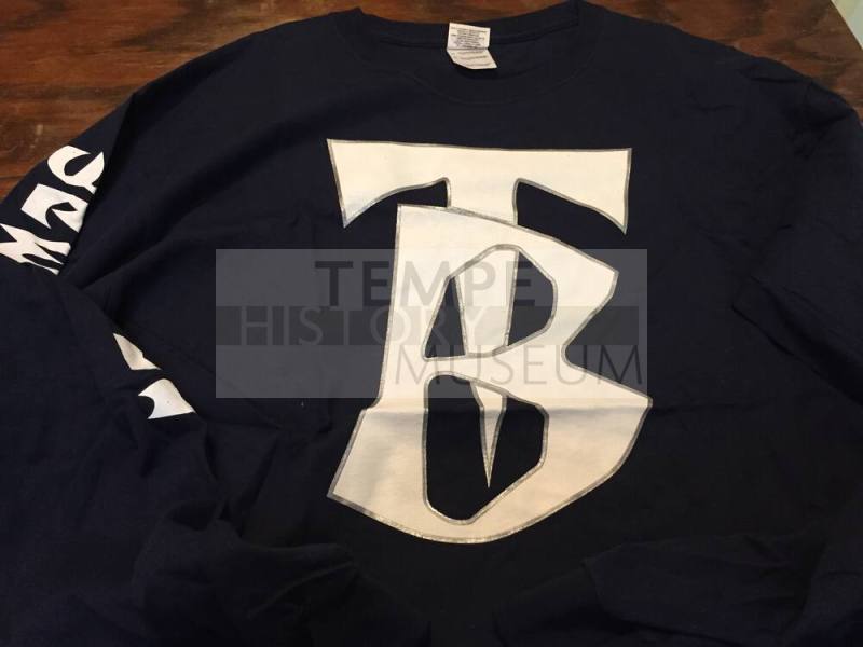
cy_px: 324
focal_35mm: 29
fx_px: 723
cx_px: 432
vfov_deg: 48.2
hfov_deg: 61.7
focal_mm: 4.15
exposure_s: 1/30
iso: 250
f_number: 2.2
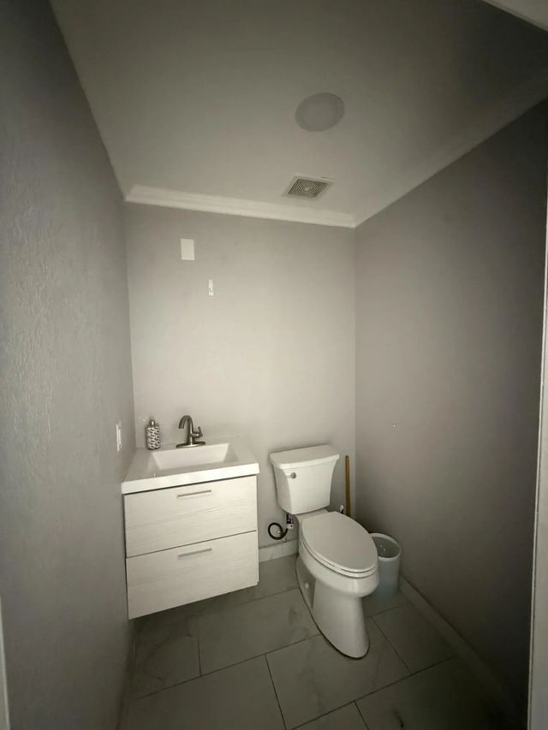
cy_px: 365
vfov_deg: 102.1
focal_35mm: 14
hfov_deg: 85.7
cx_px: 274
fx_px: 295
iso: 1250
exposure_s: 1/51
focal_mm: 2.22
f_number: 2.2
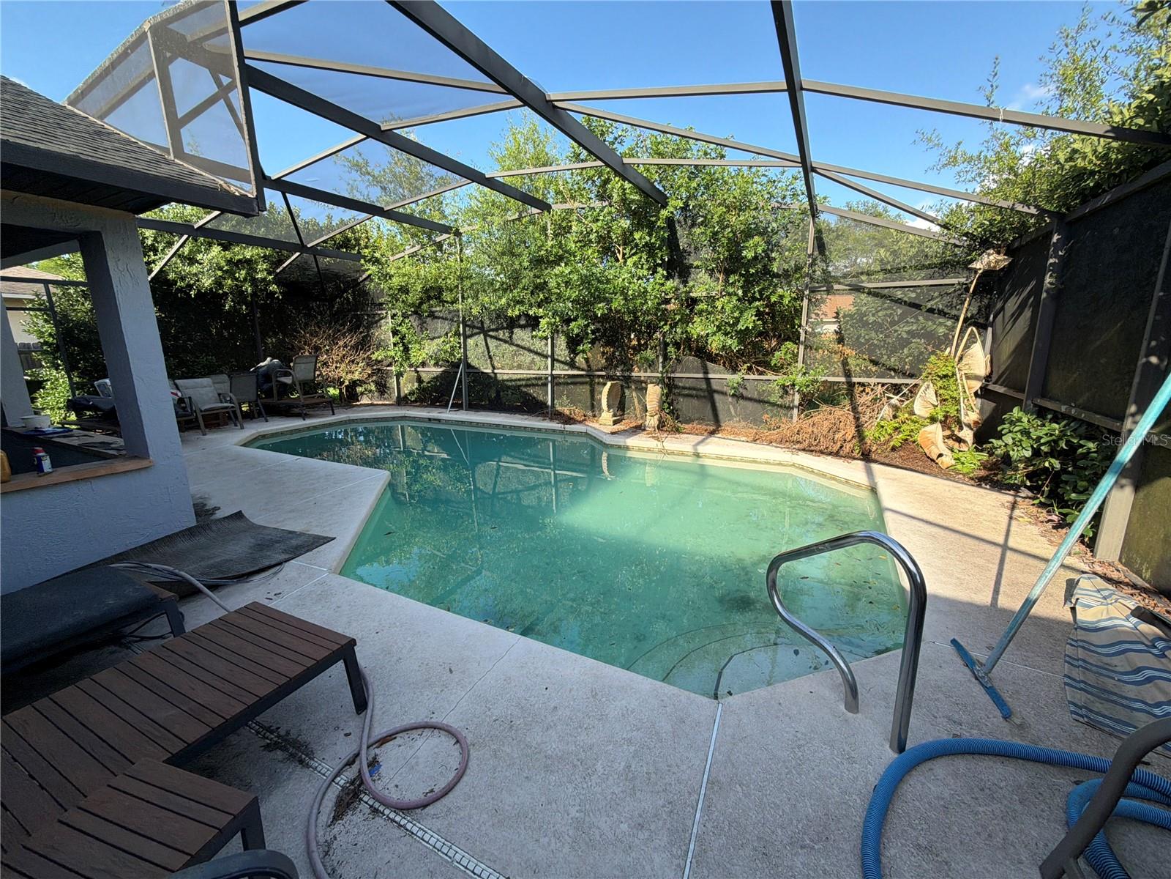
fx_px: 474
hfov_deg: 102.1
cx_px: 586
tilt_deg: -16.7
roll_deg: -2.5
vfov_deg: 85.7
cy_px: 440
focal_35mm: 14
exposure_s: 1/502
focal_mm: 2.22
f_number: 2.2
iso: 50
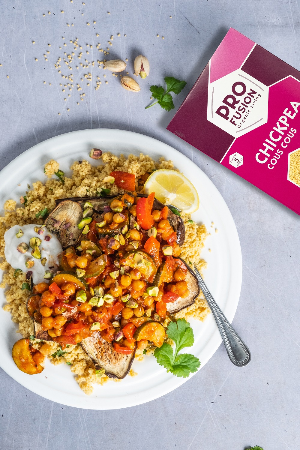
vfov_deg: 22.6
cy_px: 225
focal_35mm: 90
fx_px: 1125
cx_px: 150
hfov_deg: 15.2
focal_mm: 60
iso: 400
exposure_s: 1/90
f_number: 22
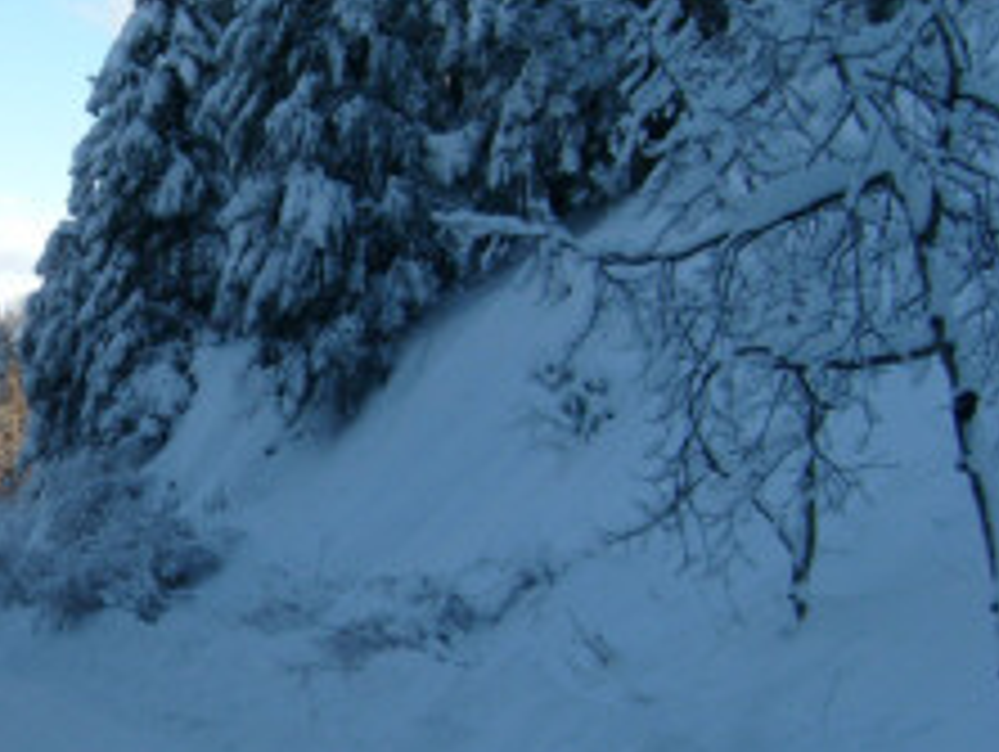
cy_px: 455
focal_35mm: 71
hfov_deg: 26.0
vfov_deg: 20.7
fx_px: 2051
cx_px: 0
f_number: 2.8
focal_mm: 5.8
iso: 80
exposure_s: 1/750
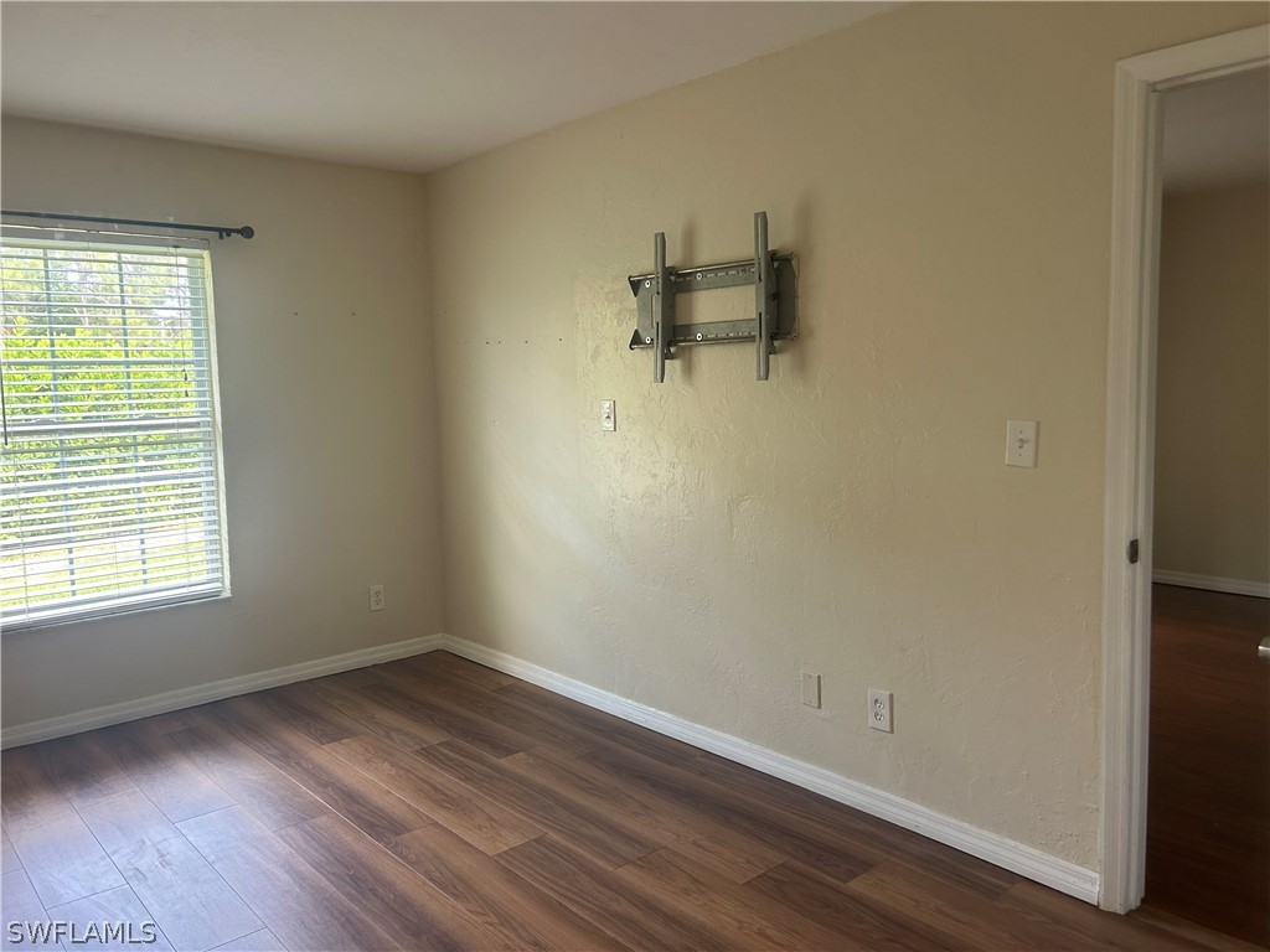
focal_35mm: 26
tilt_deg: -3.4
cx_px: 635
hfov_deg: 67.3
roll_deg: +1.7
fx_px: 954
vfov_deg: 53.1
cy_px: 476
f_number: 1.5
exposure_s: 1/91
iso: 125
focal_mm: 5.7
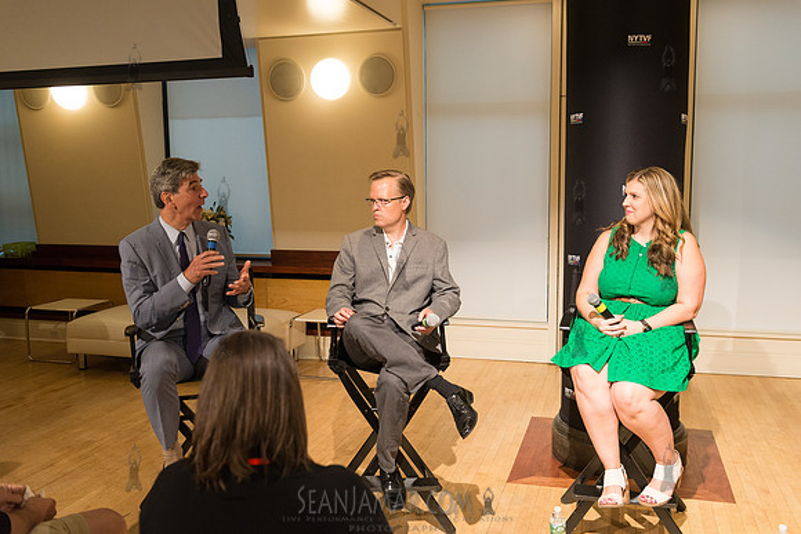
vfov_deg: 38.9
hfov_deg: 55.8
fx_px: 757
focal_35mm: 34
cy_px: 267
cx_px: 400
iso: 2500
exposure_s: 1/200
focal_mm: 34
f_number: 4
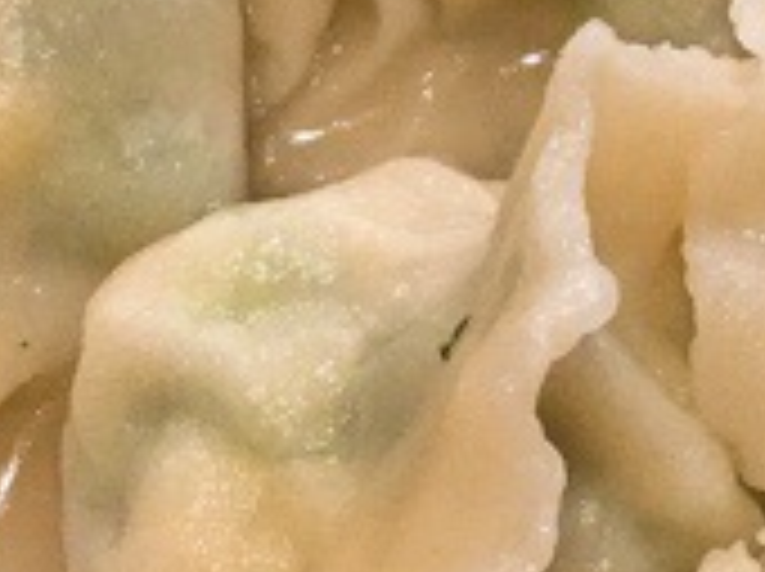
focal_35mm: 117
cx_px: 734
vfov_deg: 12.5
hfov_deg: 16.6
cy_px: 45
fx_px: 2582
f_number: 2.4
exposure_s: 1/30
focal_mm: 3.3
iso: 160
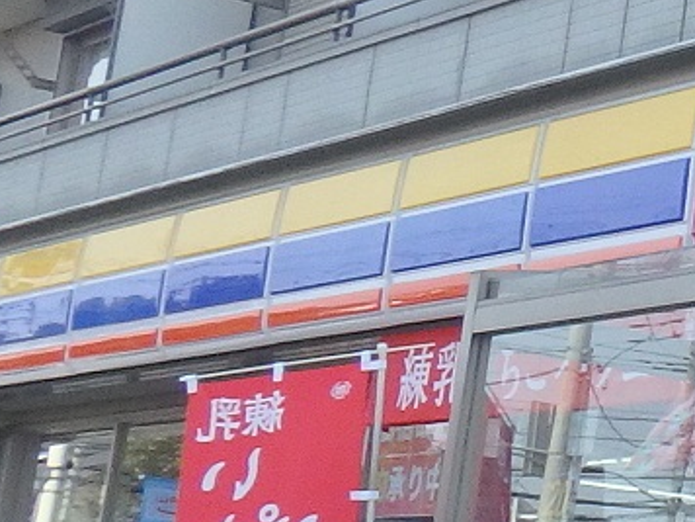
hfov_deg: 11.5
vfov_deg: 10.9
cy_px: 354
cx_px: 1749
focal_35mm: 136
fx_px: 2731
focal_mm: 3.7
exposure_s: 1/500
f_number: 3.5
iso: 125
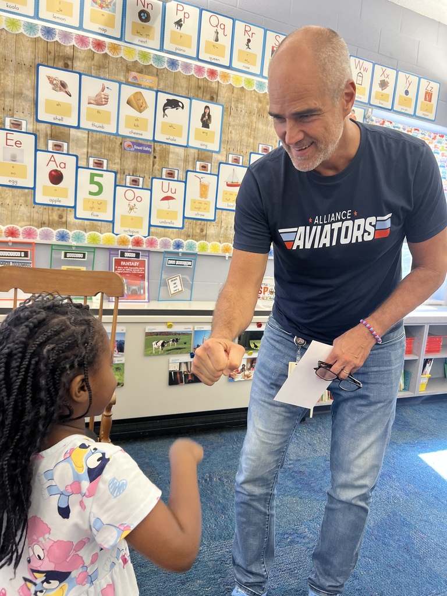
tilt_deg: -7.0
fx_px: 448
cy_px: 298
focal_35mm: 26
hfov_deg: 53.1
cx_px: 224
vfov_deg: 67.3
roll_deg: -3.4
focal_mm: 5.7
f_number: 1.5
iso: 125
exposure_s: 1/120
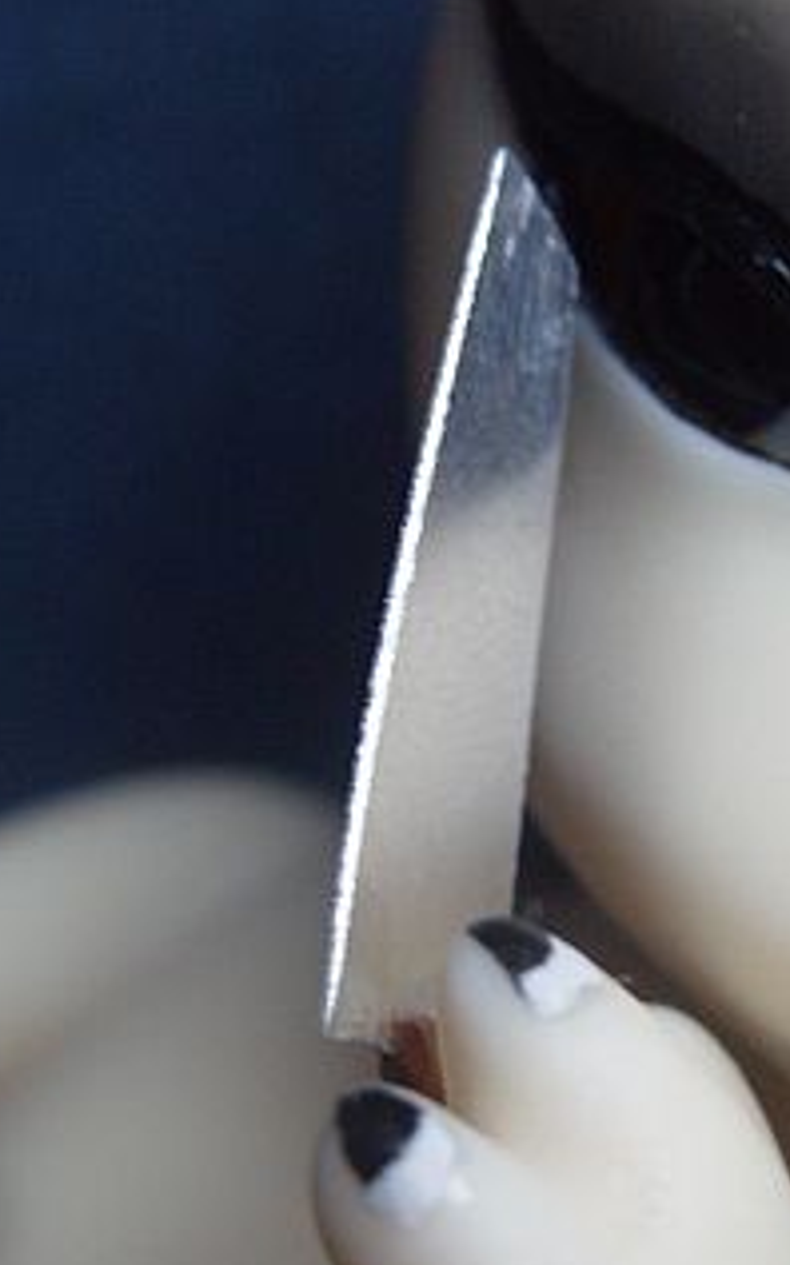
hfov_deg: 17.4
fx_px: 2585
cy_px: 654
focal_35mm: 75
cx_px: 447
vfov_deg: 27.5
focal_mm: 7.8
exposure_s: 1/10
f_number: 2.8
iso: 200
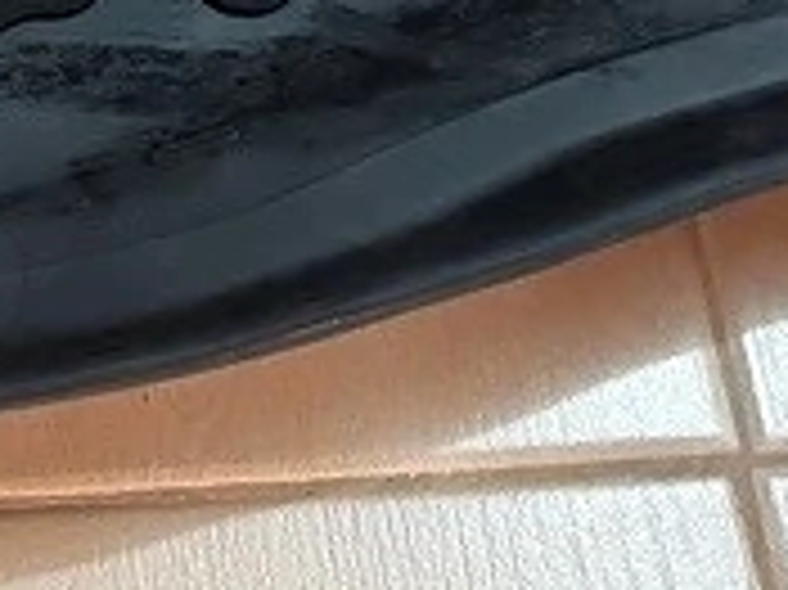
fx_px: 3117
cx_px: -158
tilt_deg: -53.5
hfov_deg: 14.0
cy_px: -563
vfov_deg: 10.1
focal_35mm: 137
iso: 1000
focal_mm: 6.76
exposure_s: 1/30
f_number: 1.78
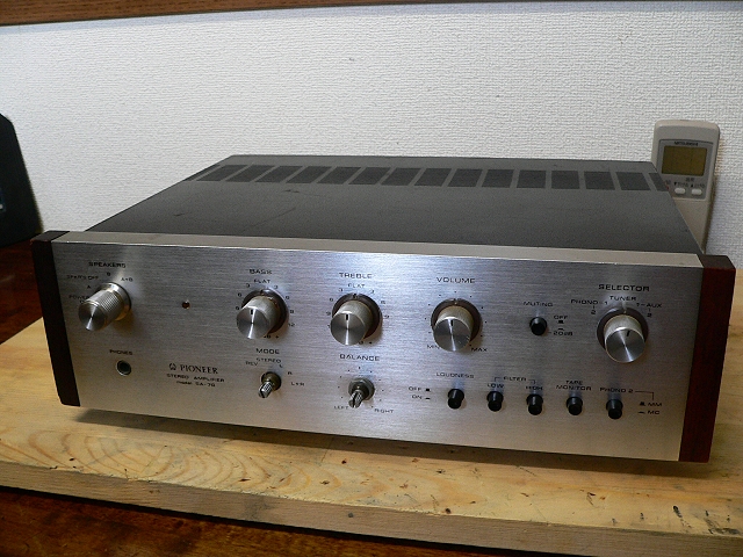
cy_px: 278
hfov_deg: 51.4
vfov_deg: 39.7
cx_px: 372
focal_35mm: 36
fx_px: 773
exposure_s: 1/20
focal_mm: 6
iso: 200
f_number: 2.8
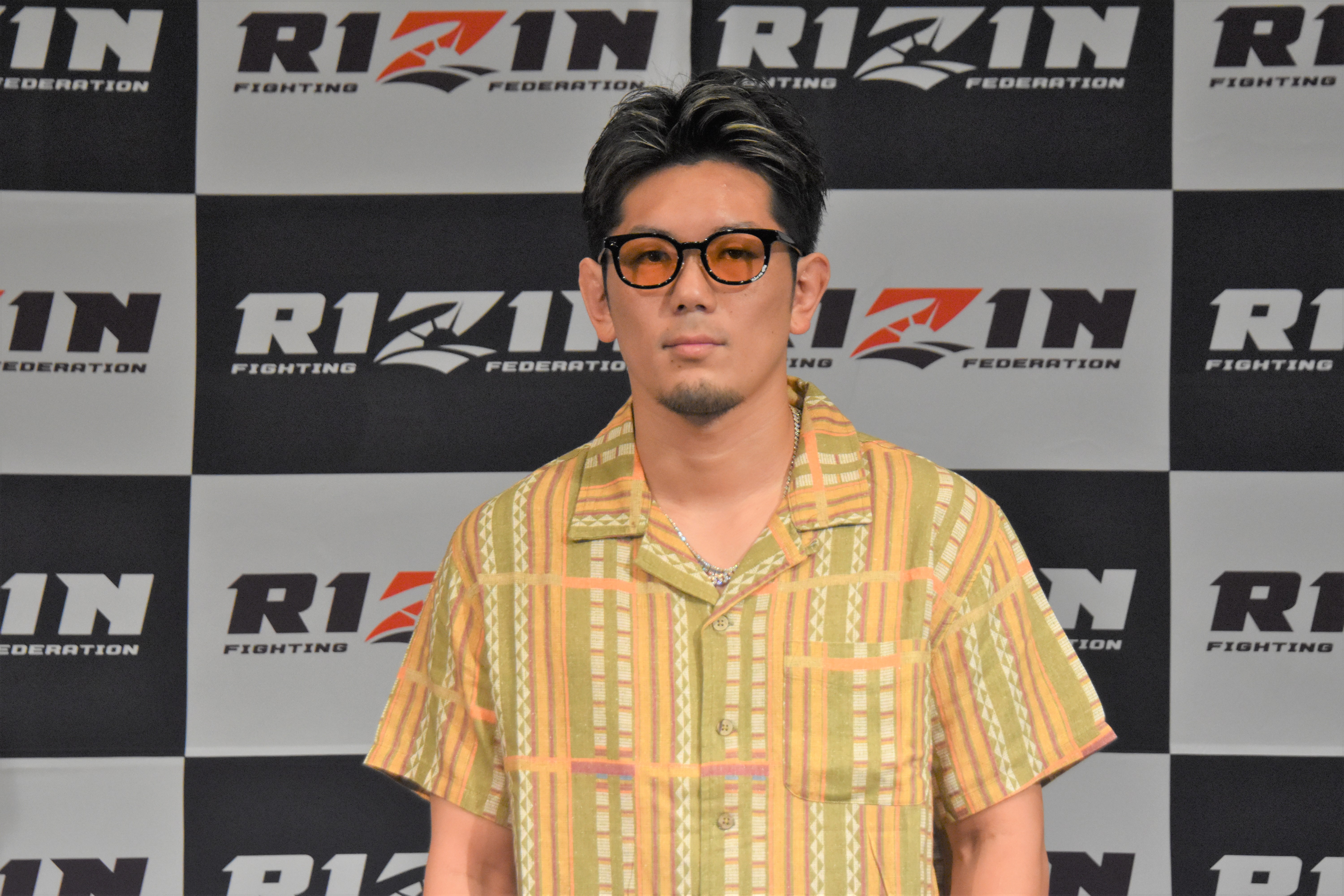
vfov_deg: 7.3
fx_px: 6999
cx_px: 672
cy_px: 448
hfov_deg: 11.0
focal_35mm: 188
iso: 3200
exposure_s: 1/400
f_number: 5.6
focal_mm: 125
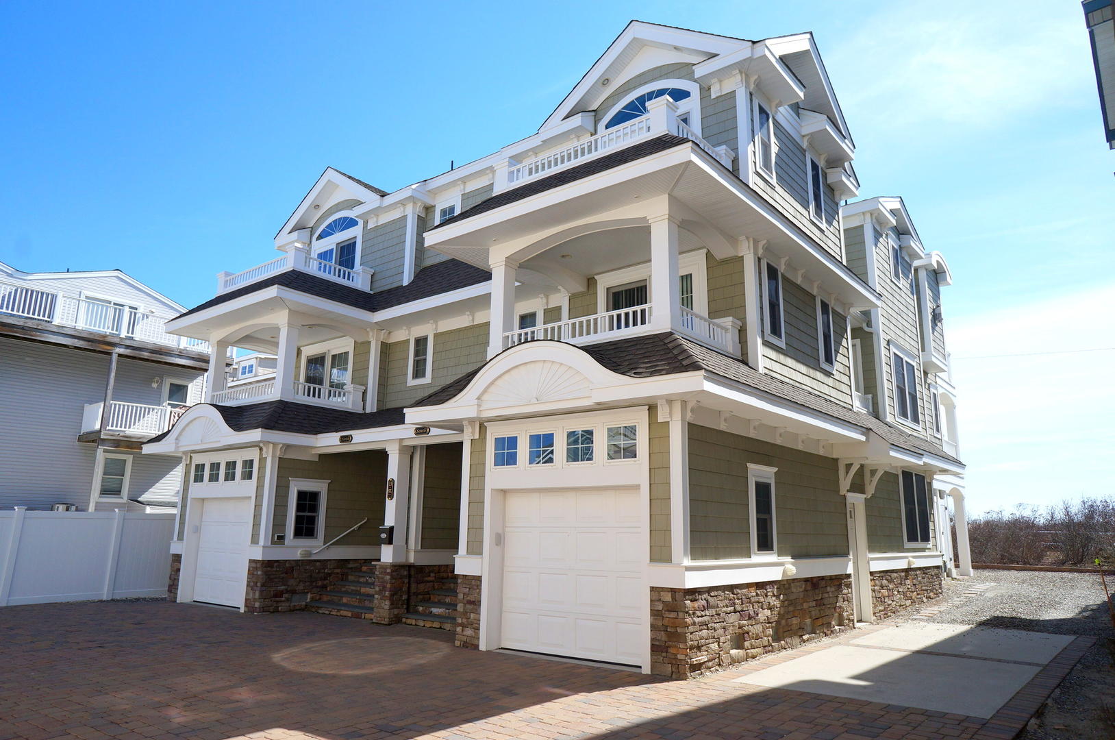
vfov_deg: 53.0
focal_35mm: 24
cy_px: 370
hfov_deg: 73.8
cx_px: 558
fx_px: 742
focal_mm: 16
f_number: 8
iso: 200
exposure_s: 1/640
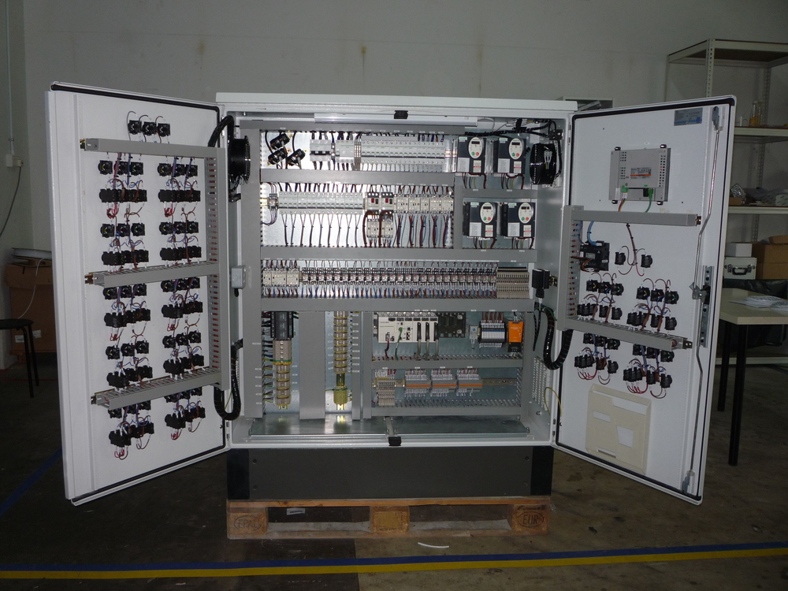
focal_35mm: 30
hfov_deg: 60.0
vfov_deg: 46.8
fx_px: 683
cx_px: 394
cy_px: 296
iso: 125
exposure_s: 1/30
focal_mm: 5.2
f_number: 3.3
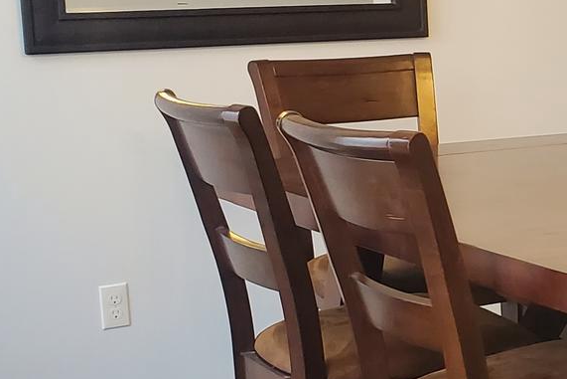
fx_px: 1528
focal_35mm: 97
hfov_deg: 19.0
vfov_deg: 14.1
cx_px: 789
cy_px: 183
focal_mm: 4.3
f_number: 2.4
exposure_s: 1/60
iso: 200
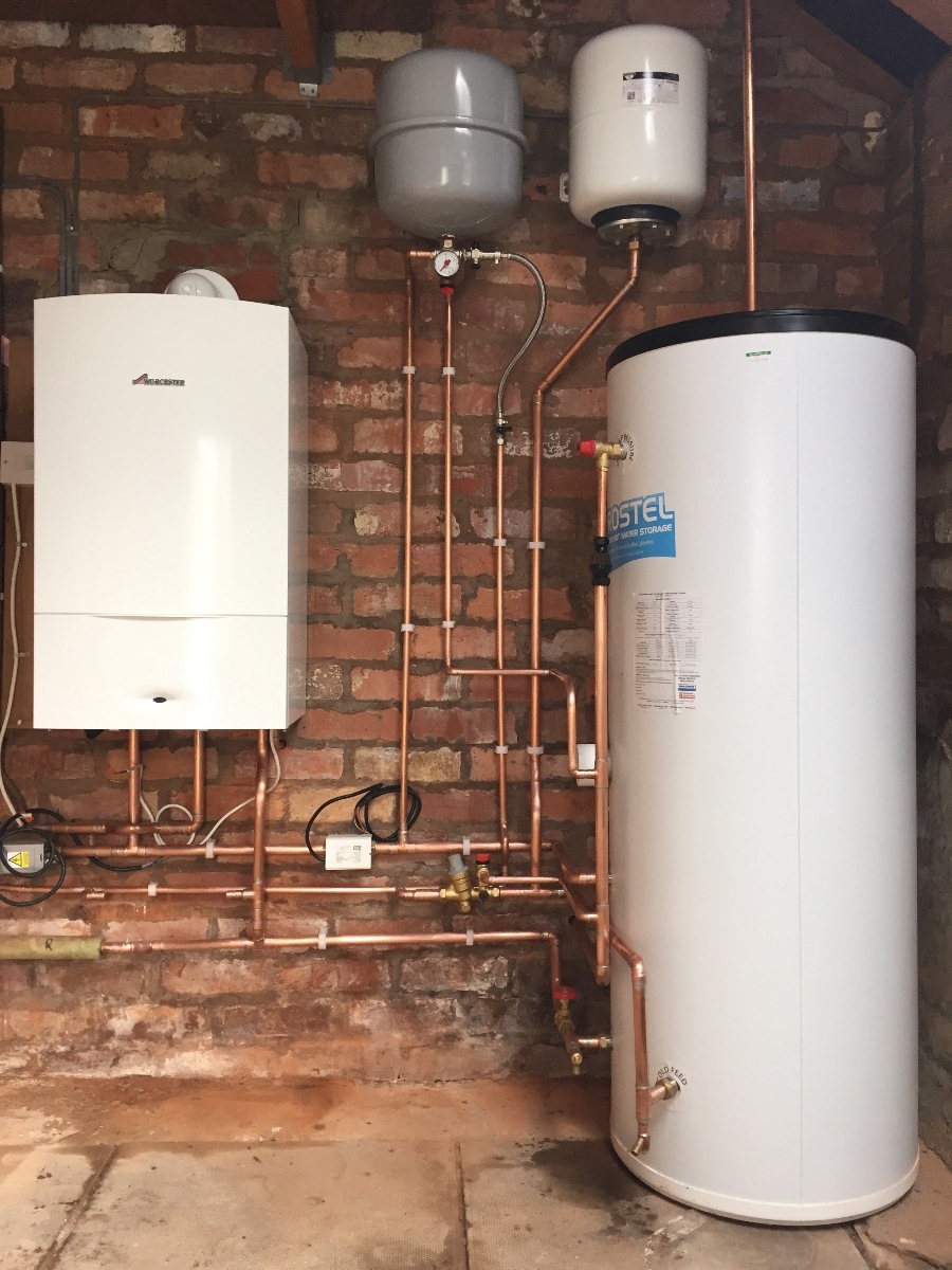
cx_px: 476
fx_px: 1063
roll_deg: +0.0
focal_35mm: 29
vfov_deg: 61.7
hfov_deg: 48.2
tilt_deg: +0.2
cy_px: 635
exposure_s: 1/33
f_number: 2.2
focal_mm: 4.15
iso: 32
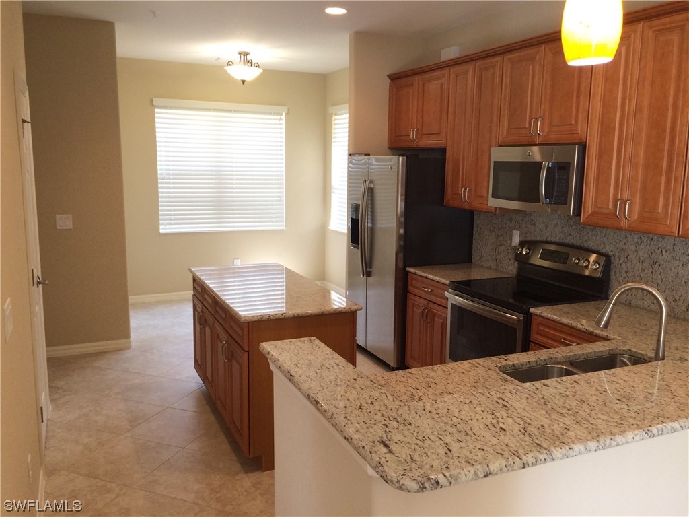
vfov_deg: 48.2
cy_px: 258
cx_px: 344
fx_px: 577
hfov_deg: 61.7
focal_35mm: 29
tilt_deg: -10.3
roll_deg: -0.4
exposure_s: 1/30
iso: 50
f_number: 2.2
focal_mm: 4.15
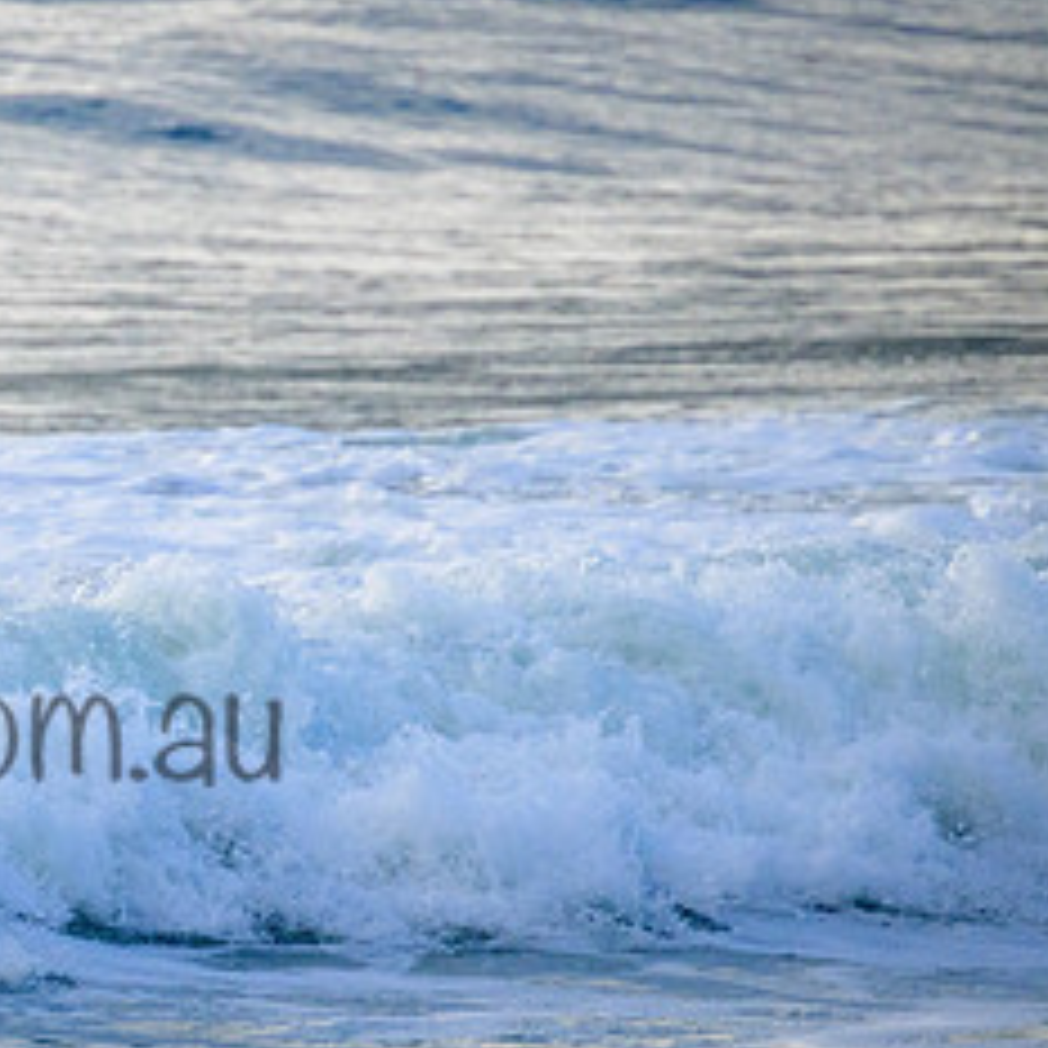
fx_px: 58058
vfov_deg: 1.0
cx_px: -193
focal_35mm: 1695
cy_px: 677
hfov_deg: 1.0
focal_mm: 800
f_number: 11
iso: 1600
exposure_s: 1/2000
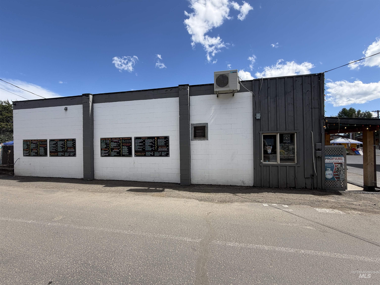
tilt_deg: -0.6
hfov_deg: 102.1
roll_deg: +1.0
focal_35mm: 14
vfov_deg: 85.7
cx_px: 190
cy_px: 142
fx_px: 154
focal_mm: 2.22
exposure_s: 1/770
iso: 25
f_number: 2.2
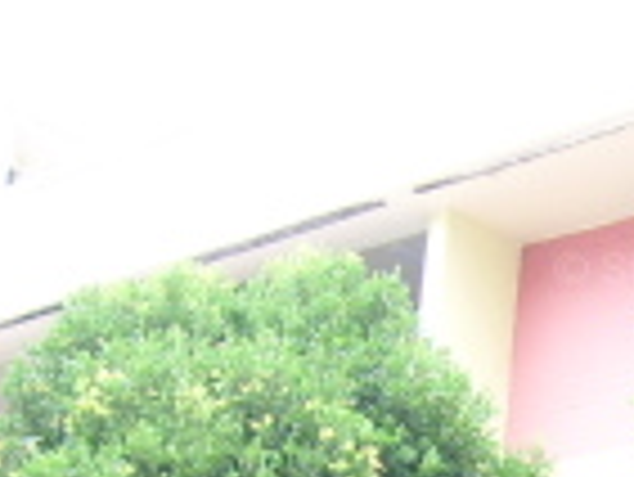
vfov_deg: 10.5
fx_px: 2493
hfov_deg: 13.8
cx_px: 890
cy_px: 724
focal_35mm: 136
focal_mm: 5.95
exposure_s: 1/148
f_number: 2.8
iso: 100
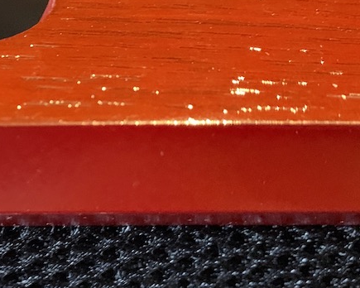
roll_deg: -1.8
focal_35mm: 70
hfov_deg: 25.3
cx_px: -31
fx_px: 746
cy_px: 204
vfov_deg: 21.7
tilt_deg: -36.5
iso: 640
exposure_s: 1/24
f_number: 1.8
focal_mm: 4.25
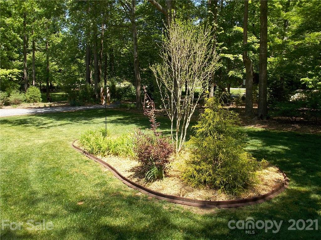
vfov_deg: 46.8
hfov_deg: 60.0
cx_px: 160
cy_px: 120
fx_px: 278
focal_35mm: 30
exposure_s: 1/250
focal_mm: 5.3
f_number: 3.3
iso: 80
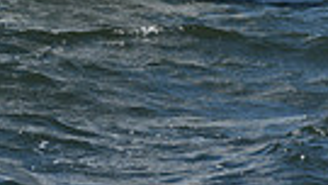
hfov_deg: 4.8
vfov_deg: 2.6
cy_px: -509
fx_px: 3915
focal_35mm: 450
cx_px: 35
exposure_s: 1/1250
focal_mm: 100
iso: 250
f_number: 9
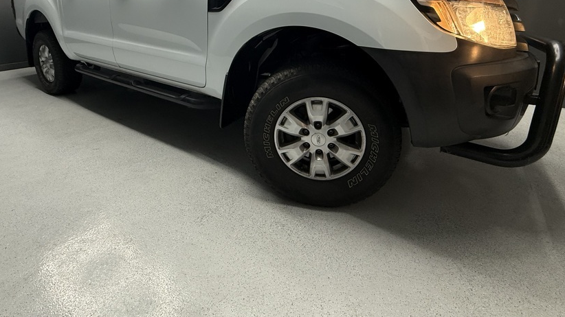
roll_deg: +1.2
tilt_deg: -10.2
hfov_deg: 89.3
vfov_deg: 53.9
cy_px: 58
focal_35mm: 19
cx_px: 257
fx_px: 285
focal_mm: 2.22
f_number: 2.2
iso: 250
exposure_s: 1/99
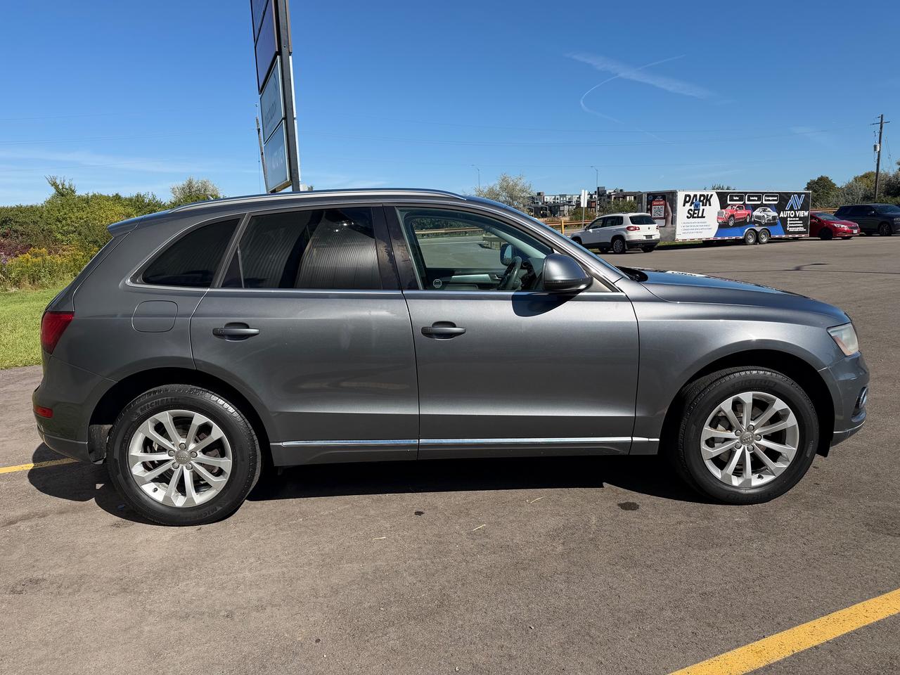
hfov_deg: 71.6
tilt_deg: -10.0
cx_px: 450
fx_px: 624
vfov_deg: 56.8
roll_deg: +1.8
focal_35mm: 24
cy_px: 338
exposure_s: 1/4673
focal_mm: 6.76
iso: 80
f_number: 1.78
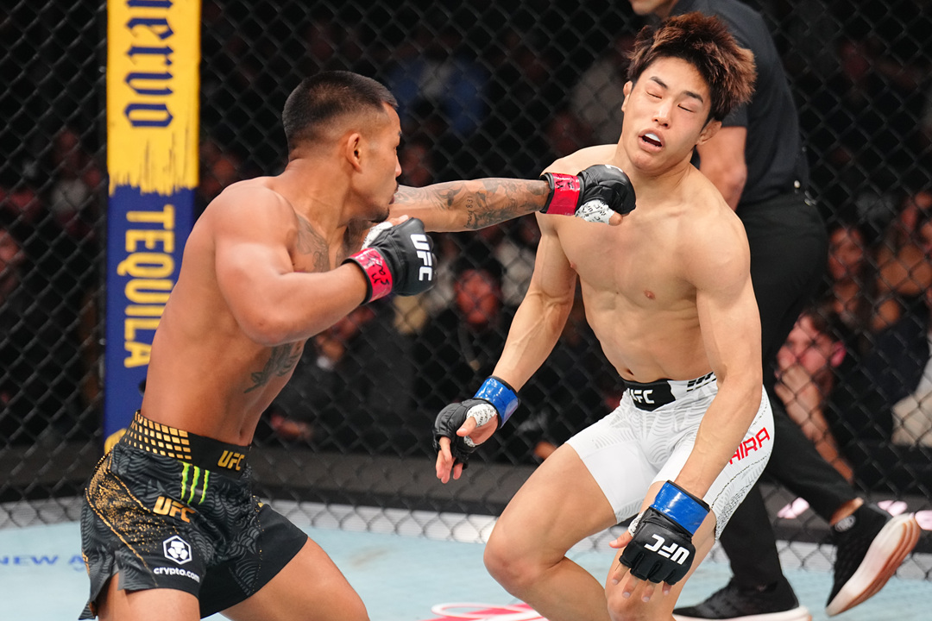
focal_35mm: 119
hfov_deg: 17.2
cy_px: 310
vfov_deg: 11.5
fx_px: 3081
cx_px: 466
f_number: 2.8
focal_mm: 119
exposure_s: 1/1600
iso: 4000
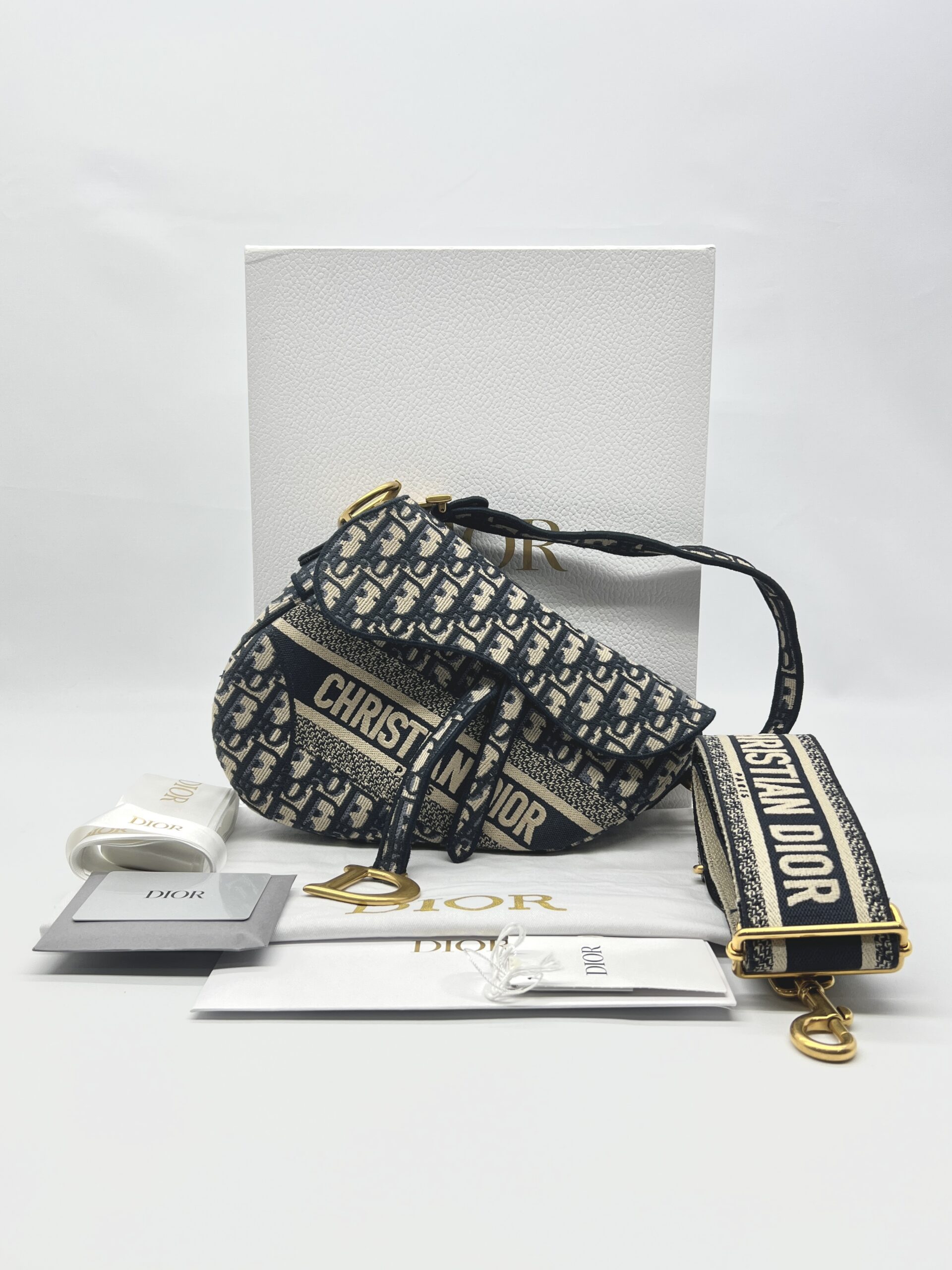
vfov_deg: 67.3
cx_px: 476
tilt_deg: -8.2
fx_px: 953
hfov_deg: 53.1
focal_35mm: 26
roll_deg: +0.1
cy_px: 635
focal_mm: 5.7
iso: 32
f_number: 1.5
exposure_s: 1/147
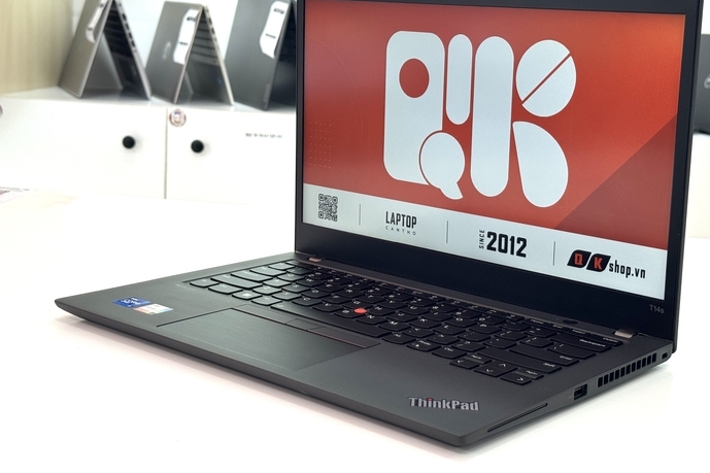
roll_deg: -2.3
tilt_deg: -9.7
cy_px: 191
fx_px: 1144
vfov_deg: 23.3
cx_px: 387
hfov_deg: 34.5
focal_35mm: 58
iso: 50
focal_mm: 6.76
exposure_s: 1/100
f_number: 1.78
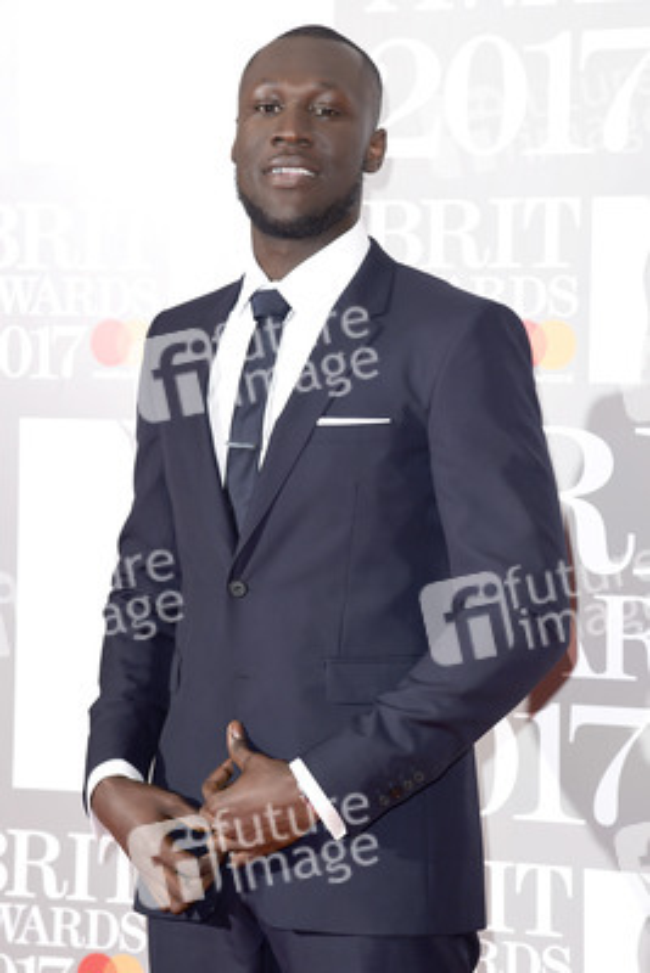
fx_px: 3247
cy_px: 486
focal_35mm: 120
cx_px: 325
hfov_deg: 11.4
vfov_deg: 17.1
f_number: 5.6
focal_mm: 120
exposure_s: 1/250
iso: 400
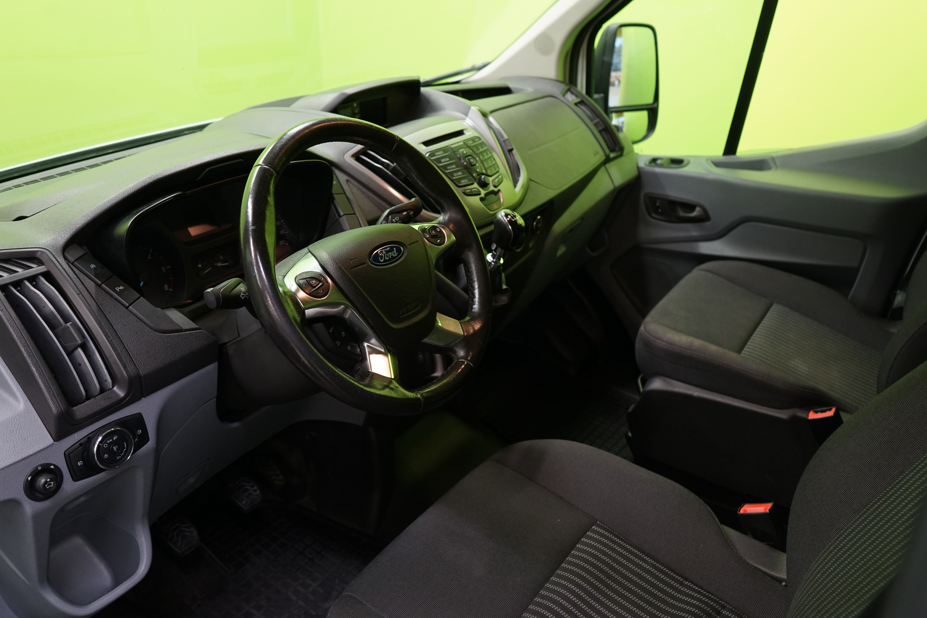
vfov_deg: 45.0
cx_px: 464
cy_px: 309
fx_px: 747
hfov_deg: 63.7
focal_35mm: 29
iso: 1250
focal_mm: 29
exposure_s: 1/20
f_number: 5
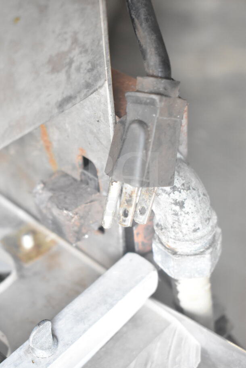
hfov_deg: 22.6
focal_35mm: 60
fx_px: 614
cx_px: 123
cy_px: 184
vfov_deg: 33.4
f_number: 4.8
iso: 2800
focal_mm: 40
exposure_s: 1/60
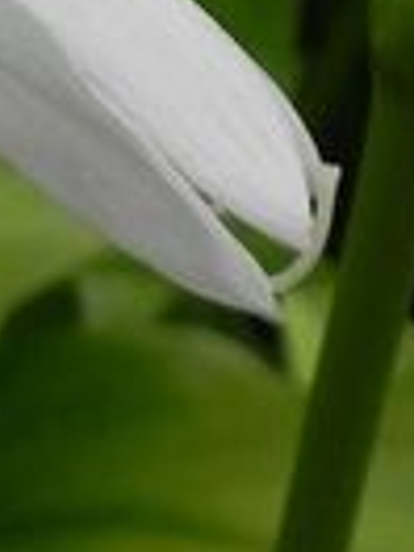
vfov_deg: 7.1
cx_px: -753
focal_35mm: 278
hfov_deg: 5.1
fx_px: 4433
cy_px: 272
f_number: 3.2
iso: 160
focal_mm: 8.2
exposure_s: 1/1000
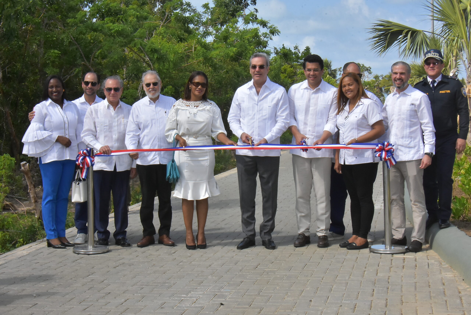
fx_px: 864
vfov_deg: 20.6
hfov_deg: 30.5
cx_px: 236
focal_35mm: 66
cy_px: 158
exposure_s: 1/250
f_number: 32
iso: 1600
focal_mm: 44
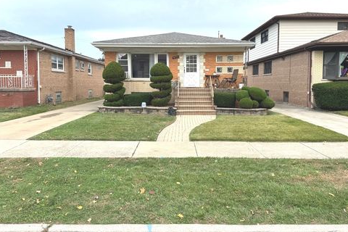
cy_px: 98
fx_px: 251
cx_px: 179
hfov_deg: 69.4
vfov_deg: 49.4
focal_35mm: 26
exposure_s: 1/1285
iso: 80
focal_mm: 6.76
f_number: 1.78
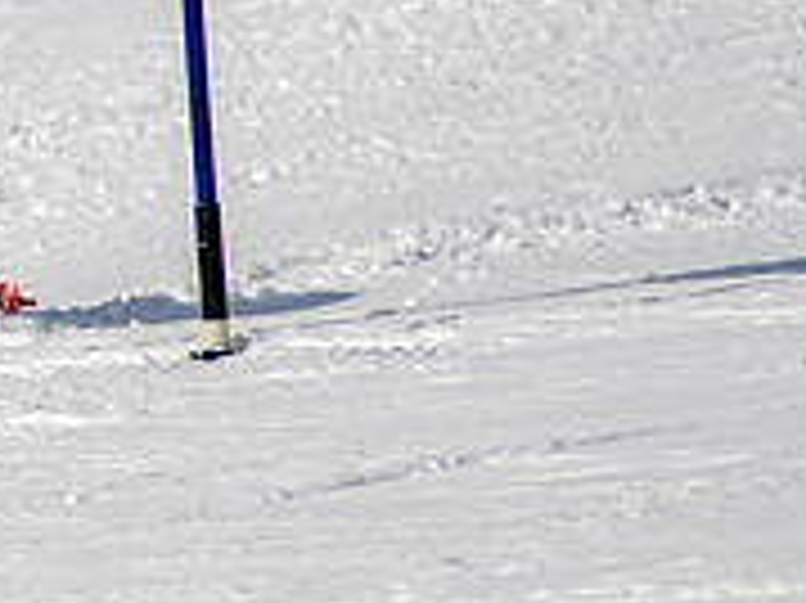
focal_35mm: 2126
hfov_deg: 0.9
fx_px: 49469
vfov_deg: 0.7
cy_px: -75
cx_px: -804
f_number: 2.8
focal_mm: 300
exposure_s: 1/6400
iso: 100
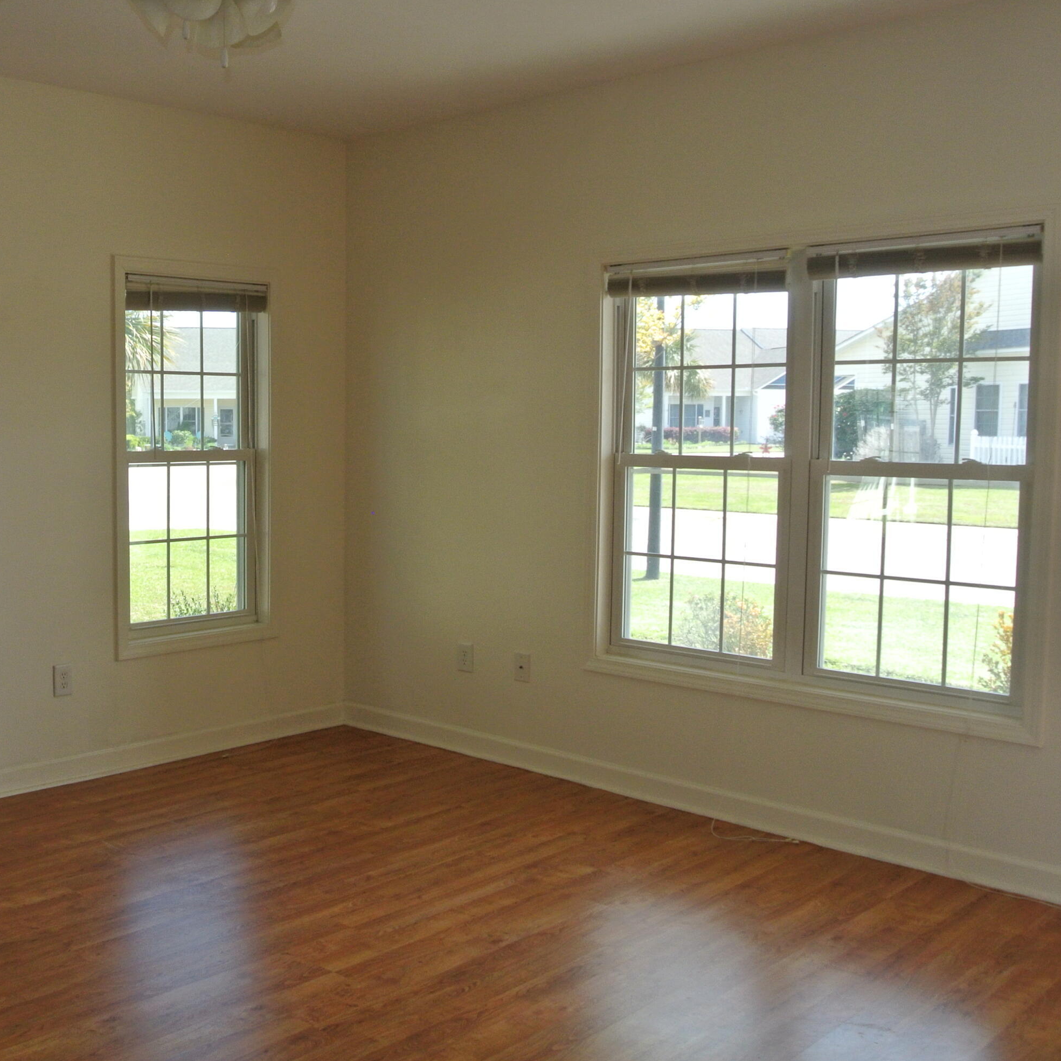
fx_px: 1214
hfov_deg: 45.5
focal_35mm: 35
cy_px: 531
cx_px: 259
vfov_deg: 47.2
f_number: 10
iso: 400
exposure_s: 1/60
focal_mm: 10
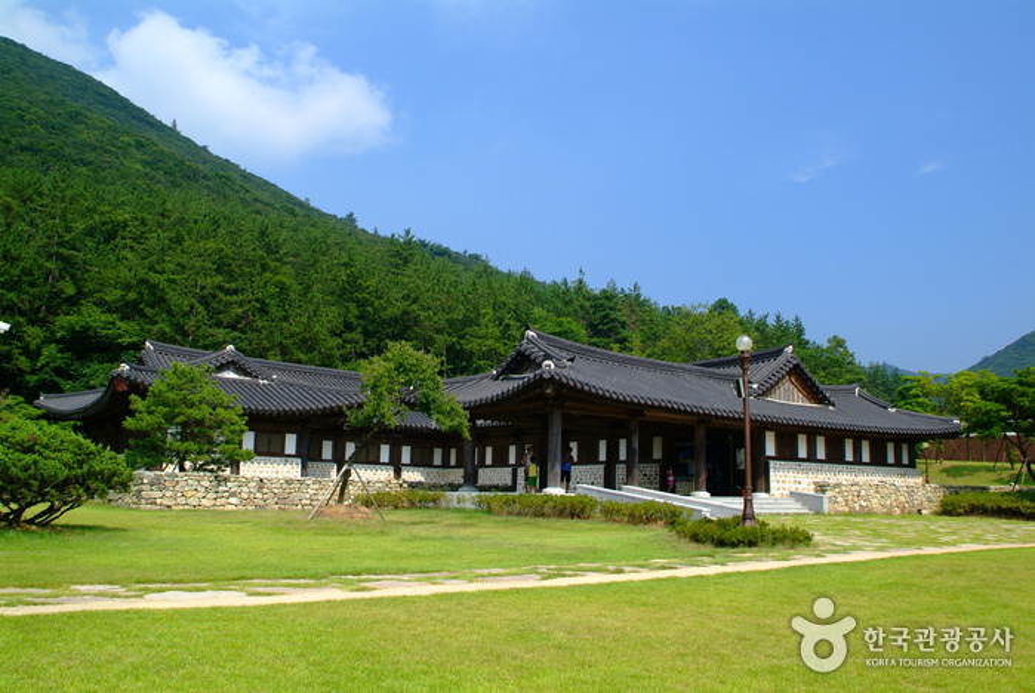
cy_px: 346
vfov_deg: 43.7
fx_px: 864
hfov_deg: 61.9
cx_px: 518
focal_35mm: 30
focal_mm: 20
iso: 100
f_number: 8
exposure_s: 1/250
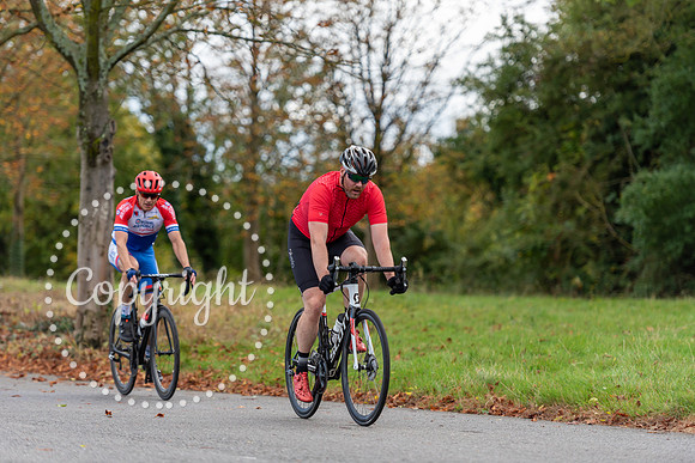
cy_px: 232
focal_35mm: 160
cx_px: 348
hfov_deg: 12.8
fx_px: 3089
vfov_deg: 8.6
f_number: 2.8
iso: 160
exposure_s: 1/1000
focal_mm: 160
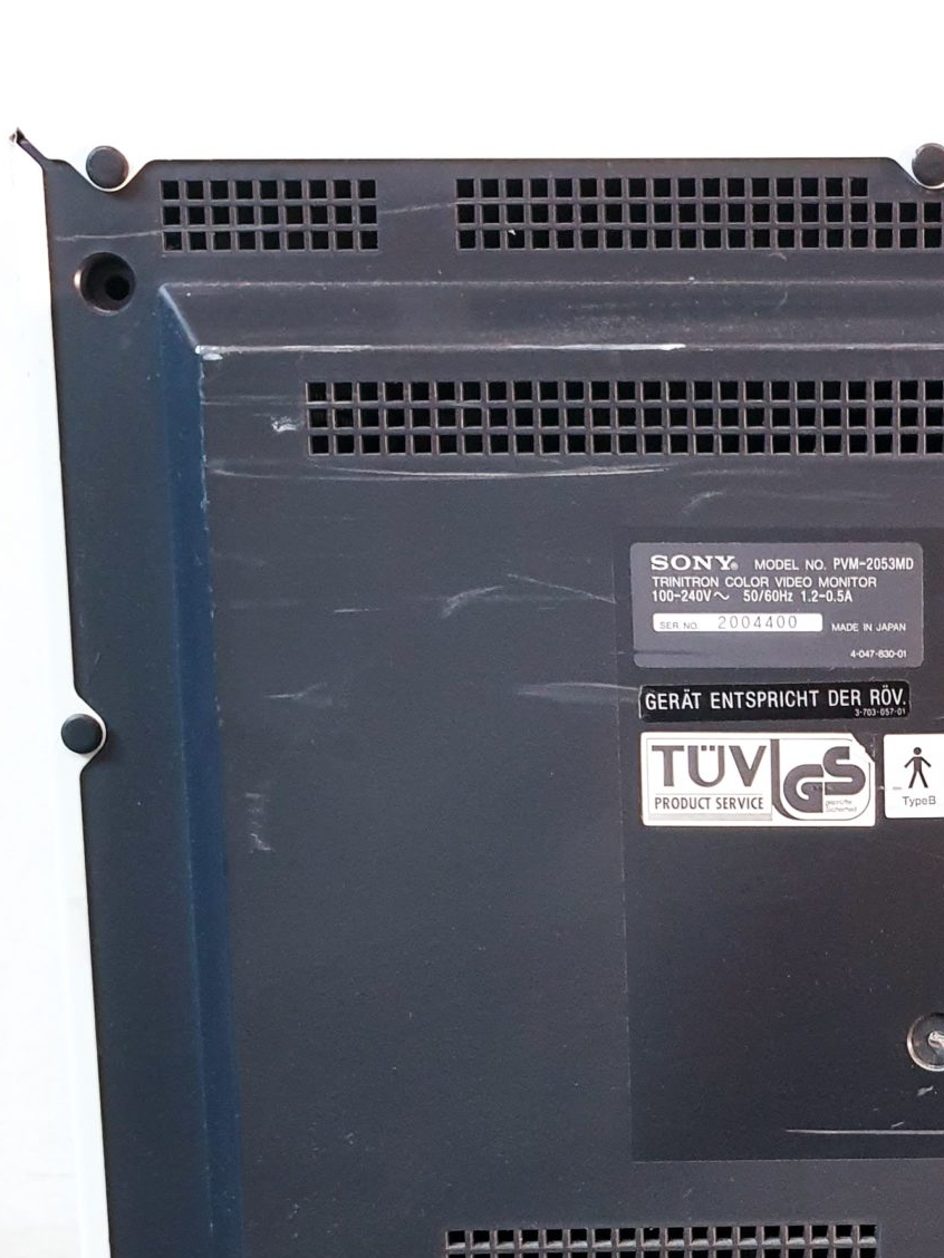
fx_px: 2145
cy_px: 932
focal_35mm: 59
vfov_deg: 32.1
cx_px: 950
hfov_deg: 23.7
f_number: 1.5
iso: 250
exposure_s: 1/50
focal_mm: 4.3
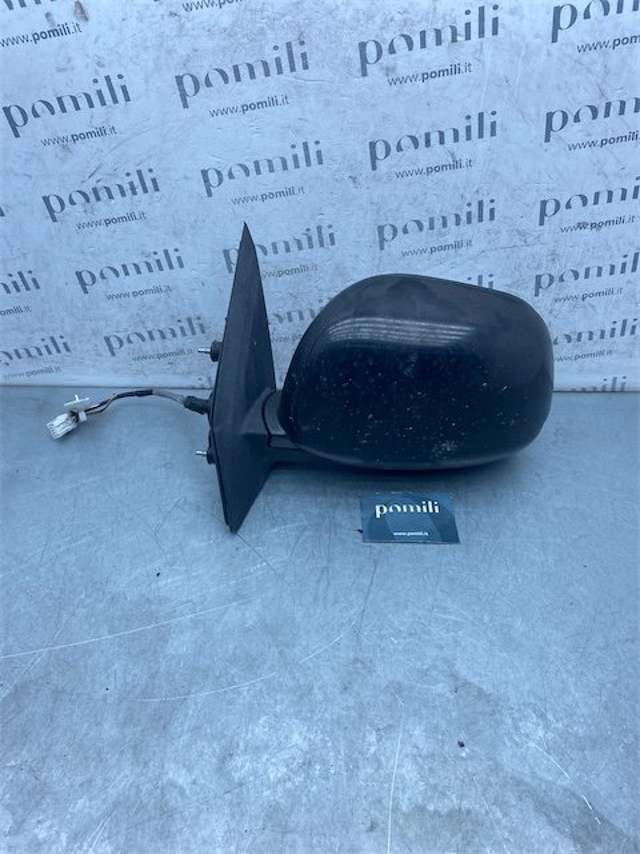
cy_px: 427
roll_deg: -3.4
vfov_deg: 67.3
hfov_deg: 53.1
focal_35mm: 26
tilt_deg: -42.0
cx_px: 320
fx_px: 641
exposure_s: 1/733
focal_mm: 4.25
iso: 32
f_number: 1.8
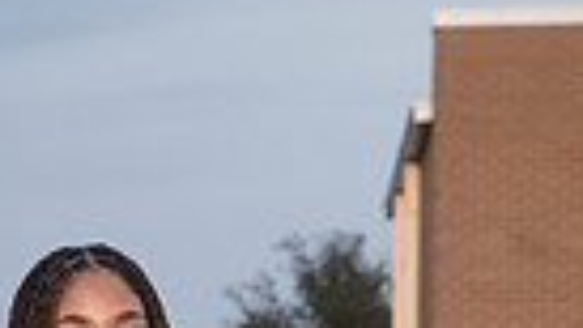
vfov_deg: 5.6
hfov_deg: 10.4
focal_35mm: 206
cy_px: 895
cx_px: 115
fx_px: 3184
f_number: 6.3
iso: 320
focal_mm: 60
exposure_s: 1/320
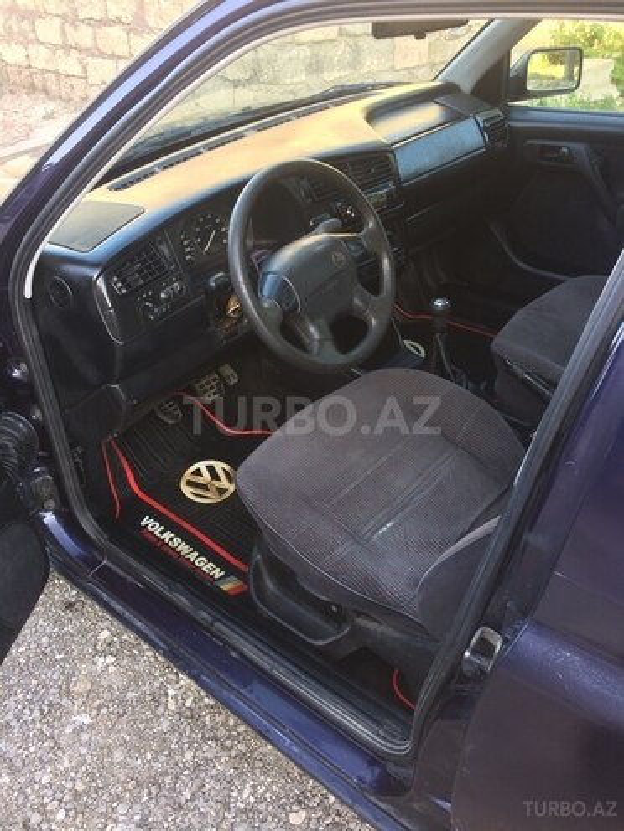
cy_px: 416
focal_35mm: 29
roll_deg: +1.4
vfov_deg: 61.7
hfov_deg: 48.2
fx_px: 697
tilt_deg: -34.7
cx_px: 312
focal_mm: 4.15
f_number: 2.2
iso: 32
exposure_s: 1/50
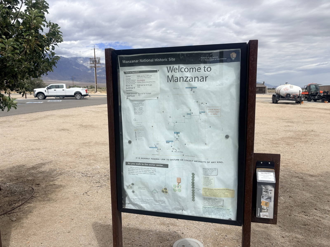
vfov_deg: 53.1
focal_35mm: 26
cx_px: 165
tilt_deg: -7.7
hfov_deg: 67.3
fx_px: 248
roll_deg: +1.9
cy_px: 124
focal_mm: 5.96
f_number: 1.6
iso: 50
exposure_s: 1/5814
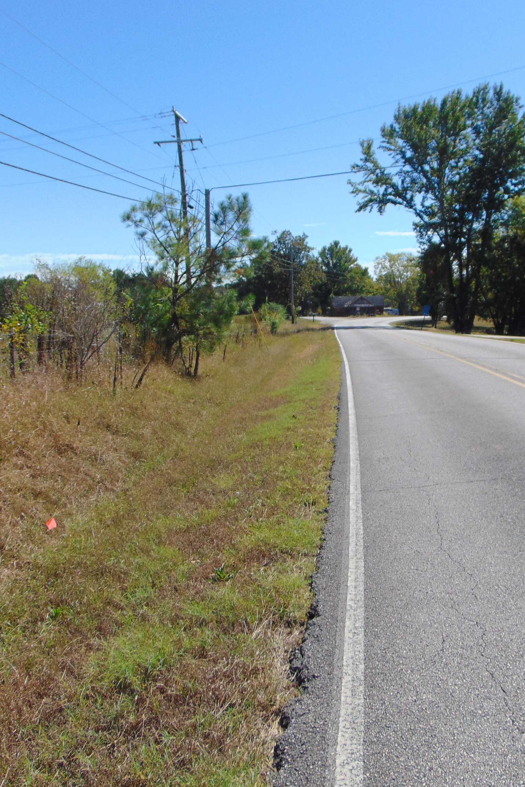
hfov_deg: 37.7
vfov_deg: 54.4
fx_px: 766
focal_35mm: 35
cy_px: 390
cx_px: 308
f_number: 7.7
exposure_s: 1/200
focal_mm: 4.5
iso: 80
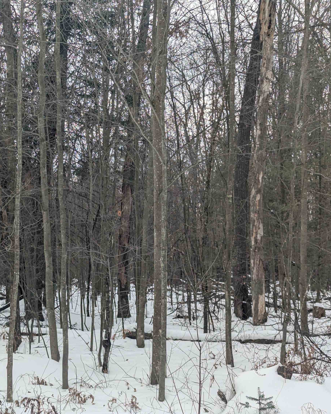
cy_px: 206
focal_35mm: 63
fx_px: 772
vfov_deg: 30.0
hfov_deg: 24.1
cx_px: 114
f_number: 1.85
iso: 47
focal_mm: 6.81
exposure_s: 1/355
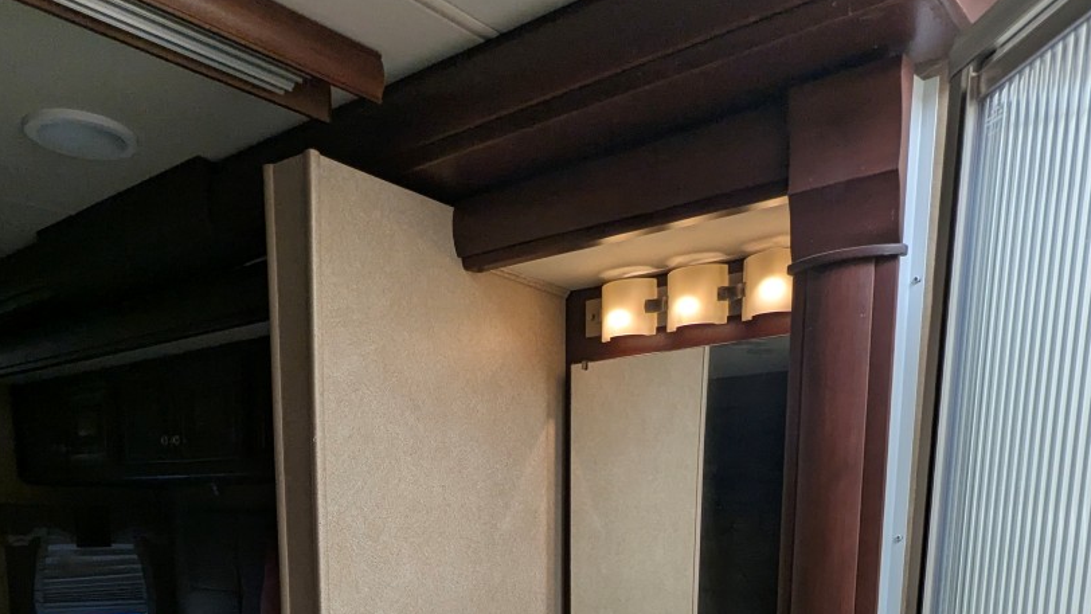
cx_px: 546
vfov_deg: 34.0
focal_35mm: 30
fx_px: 868
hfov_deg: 64.3
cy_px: 669
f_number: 2.2
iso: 138
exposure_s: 1/251
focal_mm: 2.35
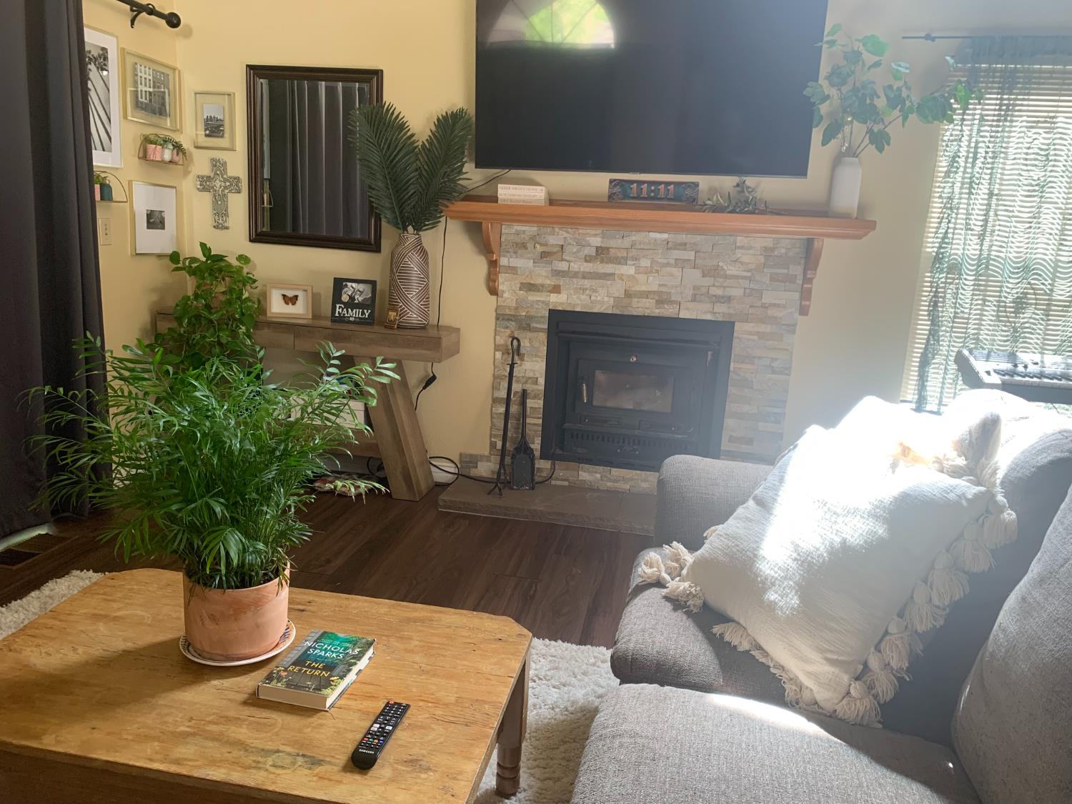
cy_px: 402
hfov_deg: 67.3
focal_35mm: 26
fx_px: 805
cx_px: 536
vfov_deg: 53.1
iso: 100
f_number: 1.8
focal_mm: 4.25
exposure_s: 1/84
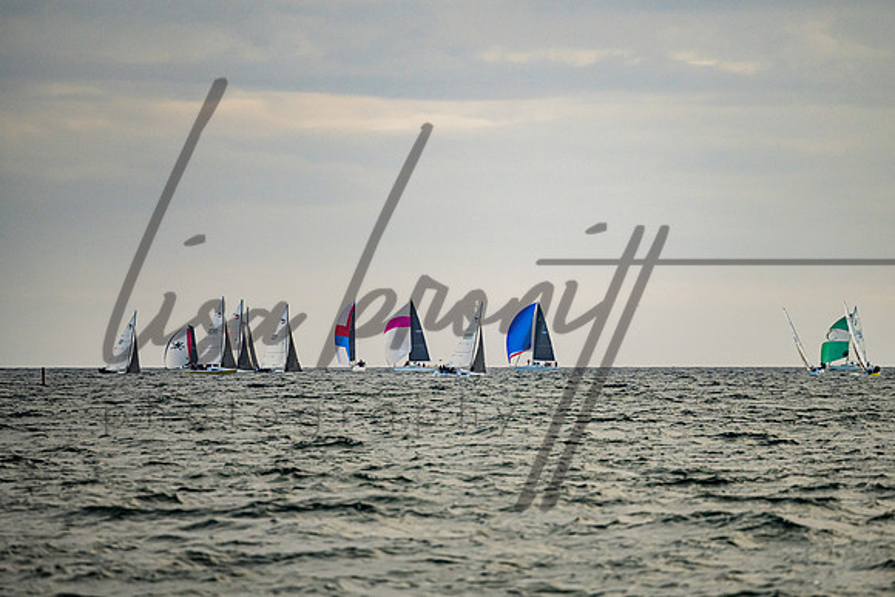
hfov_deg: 4.2
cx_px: 501
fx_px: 12115
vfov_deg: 2.8
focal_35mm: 487
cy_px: 263
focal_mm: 400
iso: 640
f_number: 5.6
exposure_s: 1/2500
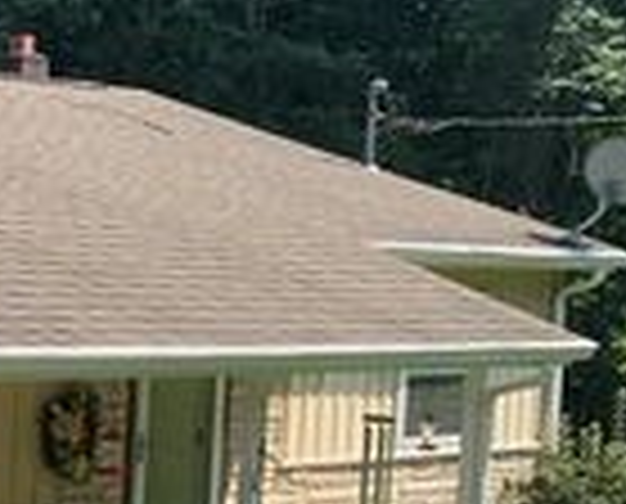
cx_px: -459
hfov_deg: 17.5
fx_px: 1691
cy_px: 371
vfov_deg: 16.9
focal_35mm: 91
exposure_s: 1/829
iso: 25
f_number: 1.8
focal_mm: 4.25
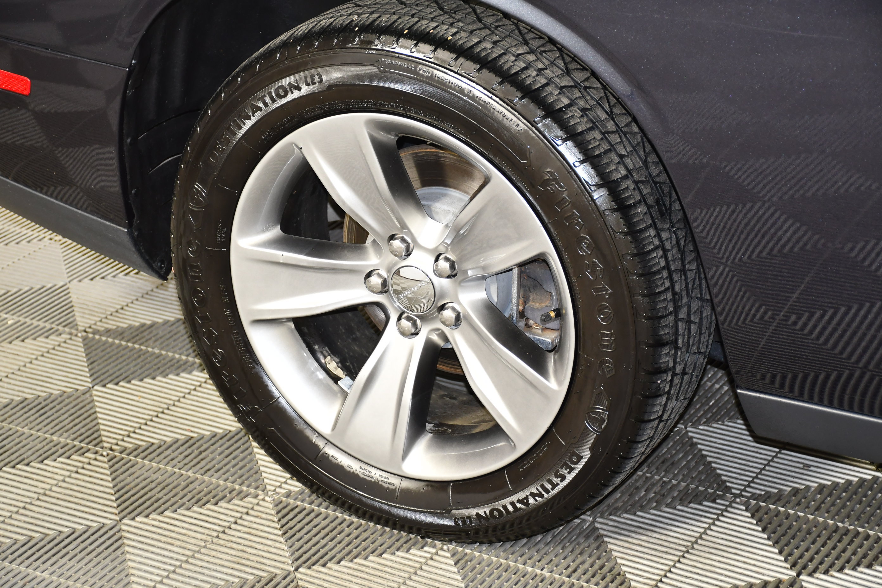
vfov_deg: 16.3
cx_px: 441
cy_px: 294
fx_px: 2058
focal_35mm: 84
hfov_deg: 24.2
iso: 640
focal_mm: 56
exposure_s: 1/100
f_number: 4.8
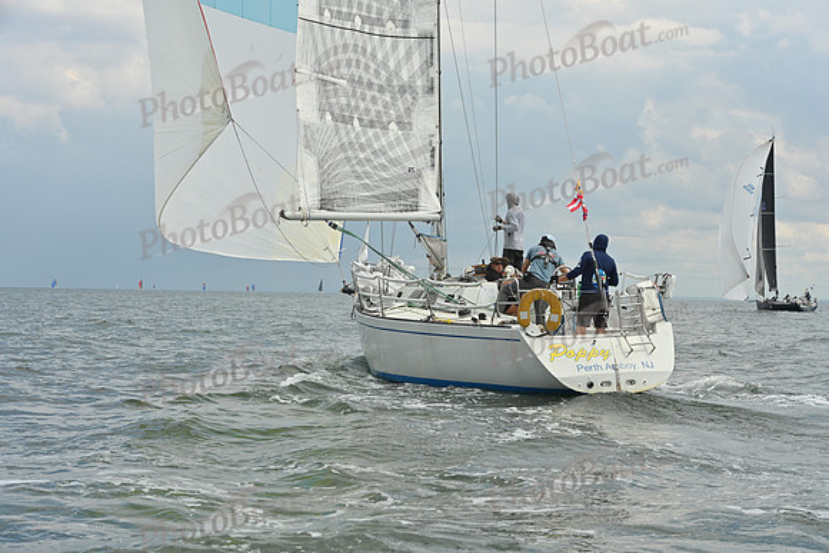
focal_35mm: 70
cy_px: 276
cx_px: 414
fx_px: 1612
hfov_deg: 28.8
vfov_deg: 19.5
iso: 320
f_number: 8
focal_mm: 70
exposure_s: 1/1600
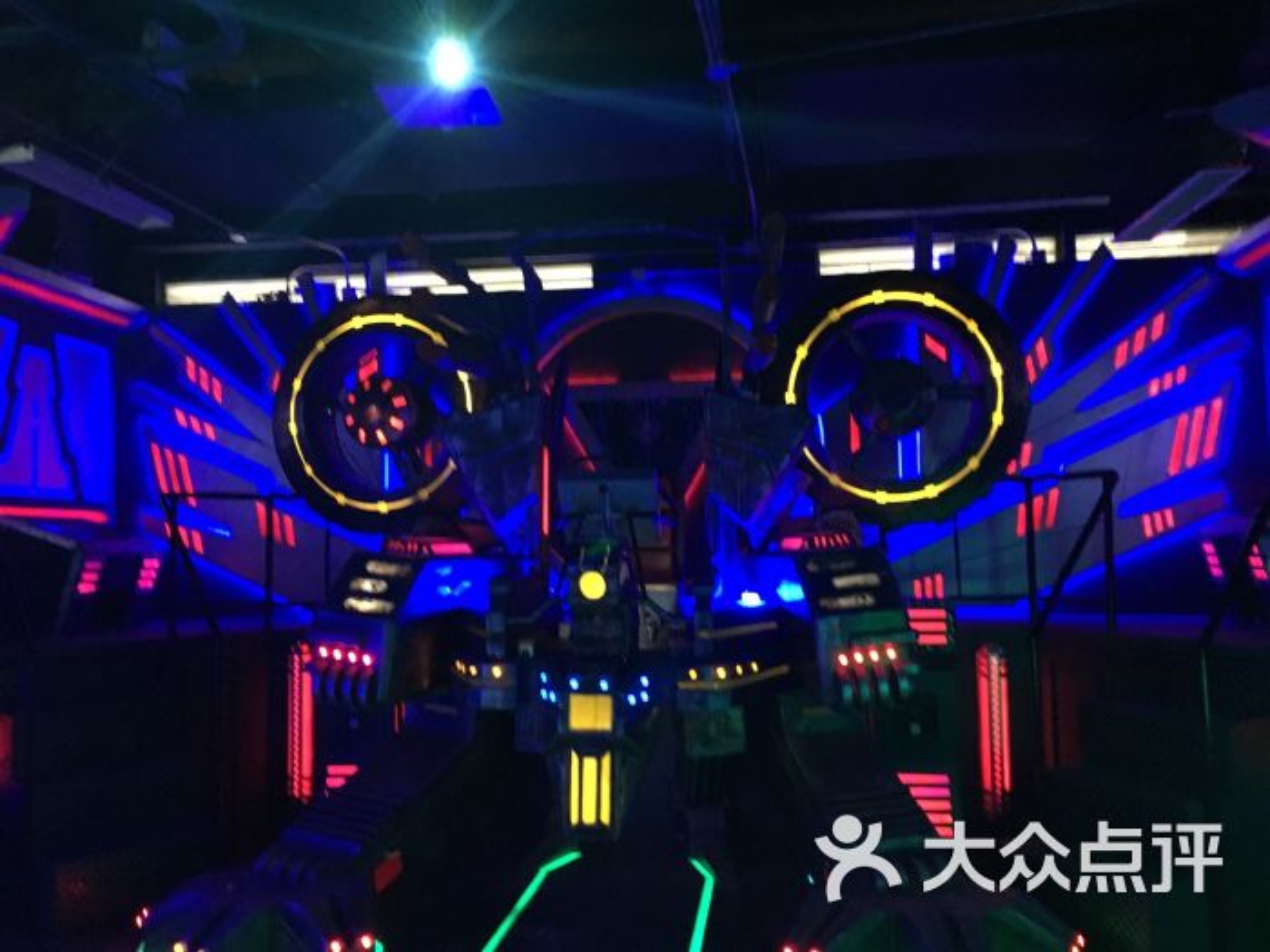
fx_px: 1064
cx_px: 635
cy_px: 476
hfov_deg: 61.7
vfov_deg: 48.2
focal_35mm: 29
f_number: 2.2
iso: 320
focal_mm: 4.15
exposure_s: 1/17
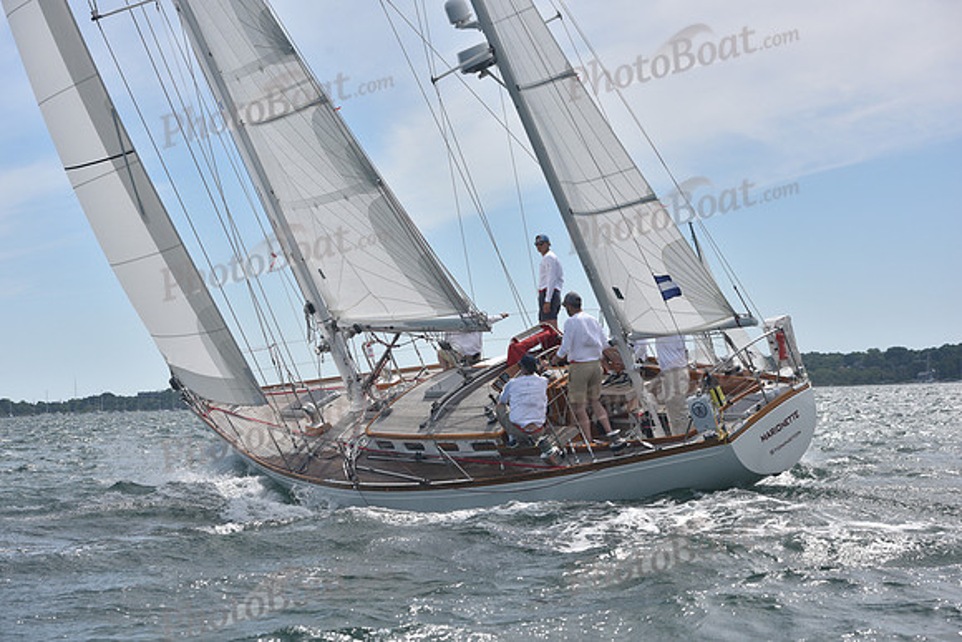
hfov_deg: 28.8
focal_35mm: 70
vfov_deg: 19.5
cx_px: 481
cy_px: 321
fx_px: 1871
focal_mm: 70
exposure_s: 1/800
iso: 320
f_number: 7.1
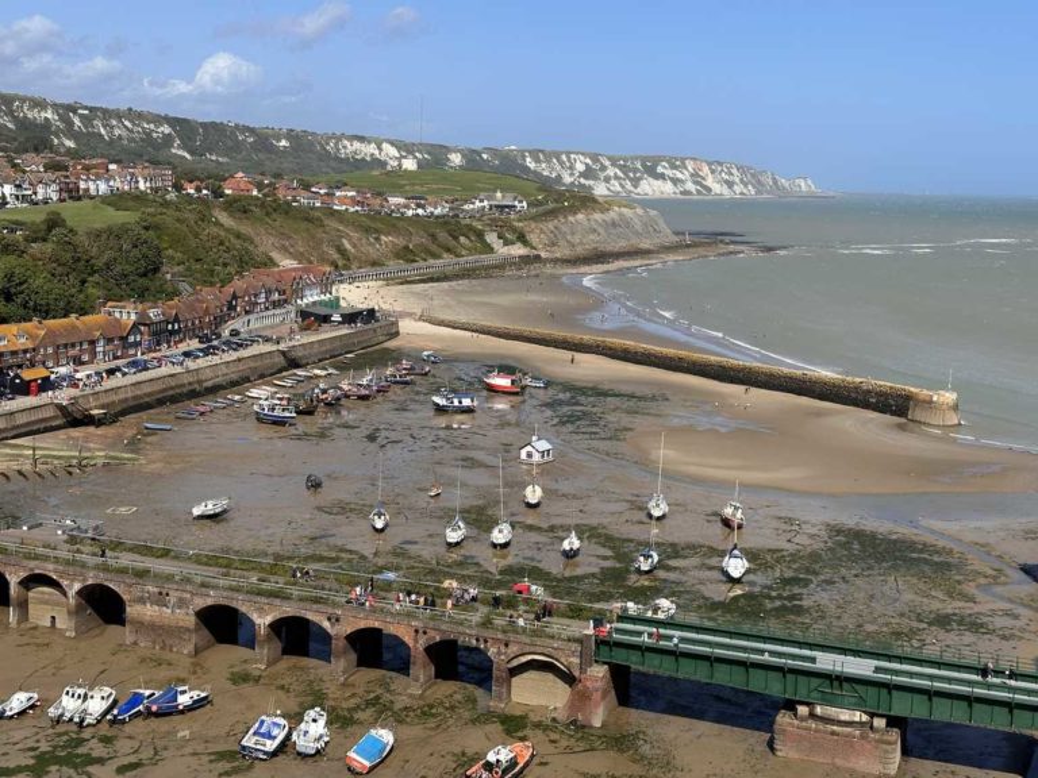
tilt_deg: -8.3
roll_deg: -1.9
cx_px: 519
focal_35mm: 48
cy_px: 389
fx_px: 1439
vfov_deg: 30.3
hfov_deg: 39.7
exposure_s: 1/5000
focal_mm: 6.86
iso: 64
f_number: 1.78
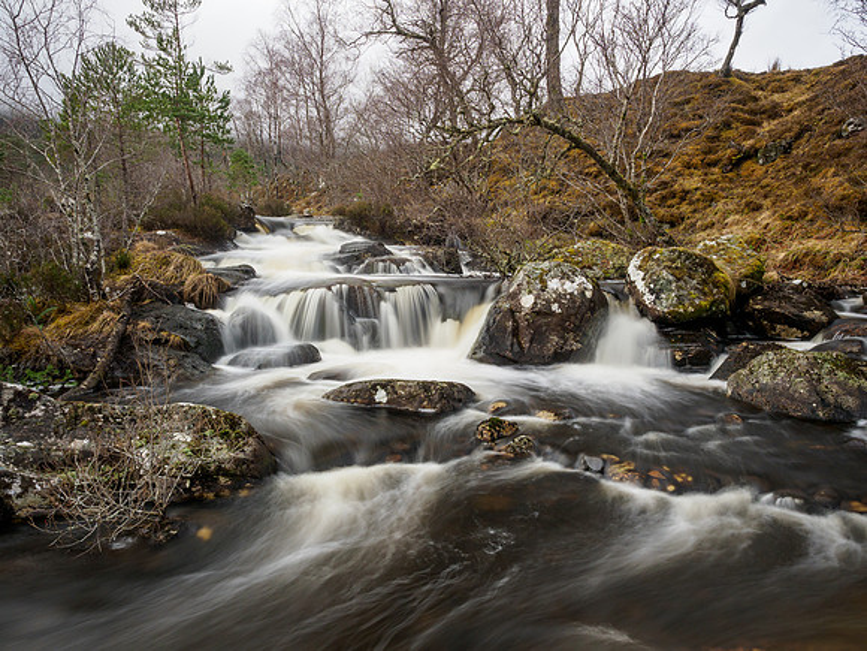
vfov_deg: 56.8
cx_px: 434
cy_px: 326
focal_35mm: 24
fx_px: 601
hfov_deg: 71.6
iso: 200
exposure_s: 2
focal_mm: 12
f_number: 7.1
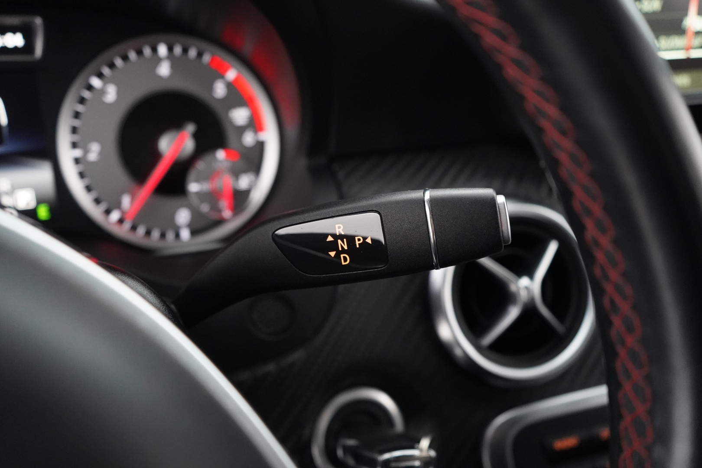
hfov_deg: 55.8
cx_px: 351
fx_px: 663
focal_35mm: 34
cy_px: 234
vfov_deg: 38.9
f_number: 4
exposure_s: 1/40
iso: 8000
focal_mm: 34
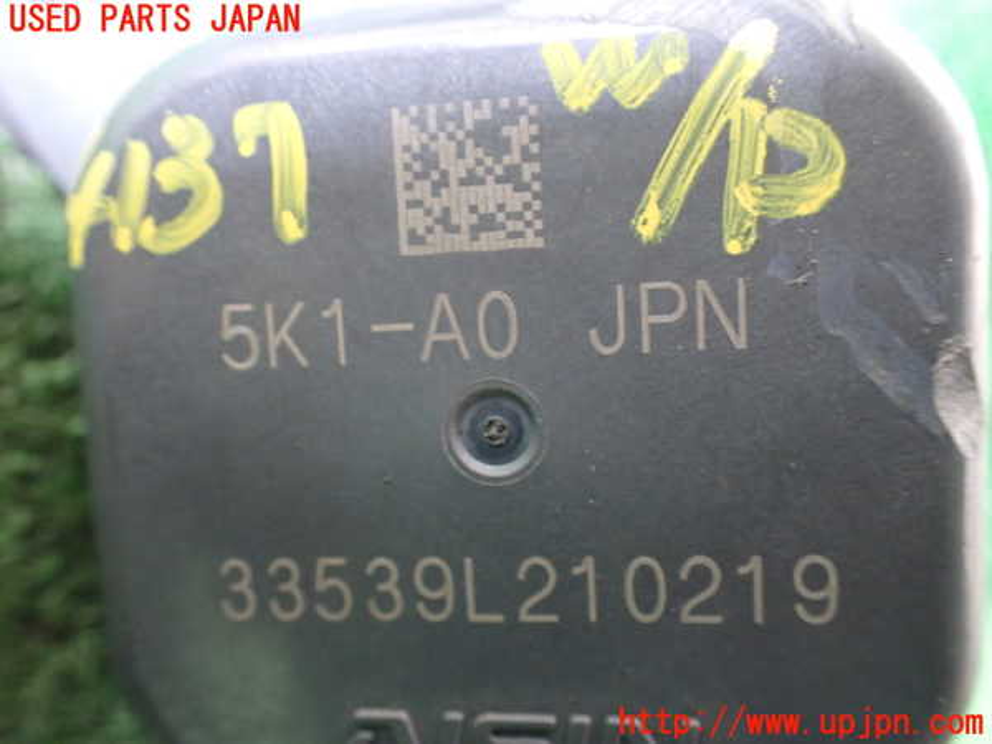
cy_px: 372
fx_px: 860
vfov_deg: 46.8
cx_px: 496
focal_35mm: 30
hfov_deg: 60.0
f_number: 2.3
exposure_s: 1/30
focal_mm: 5.4
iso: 800
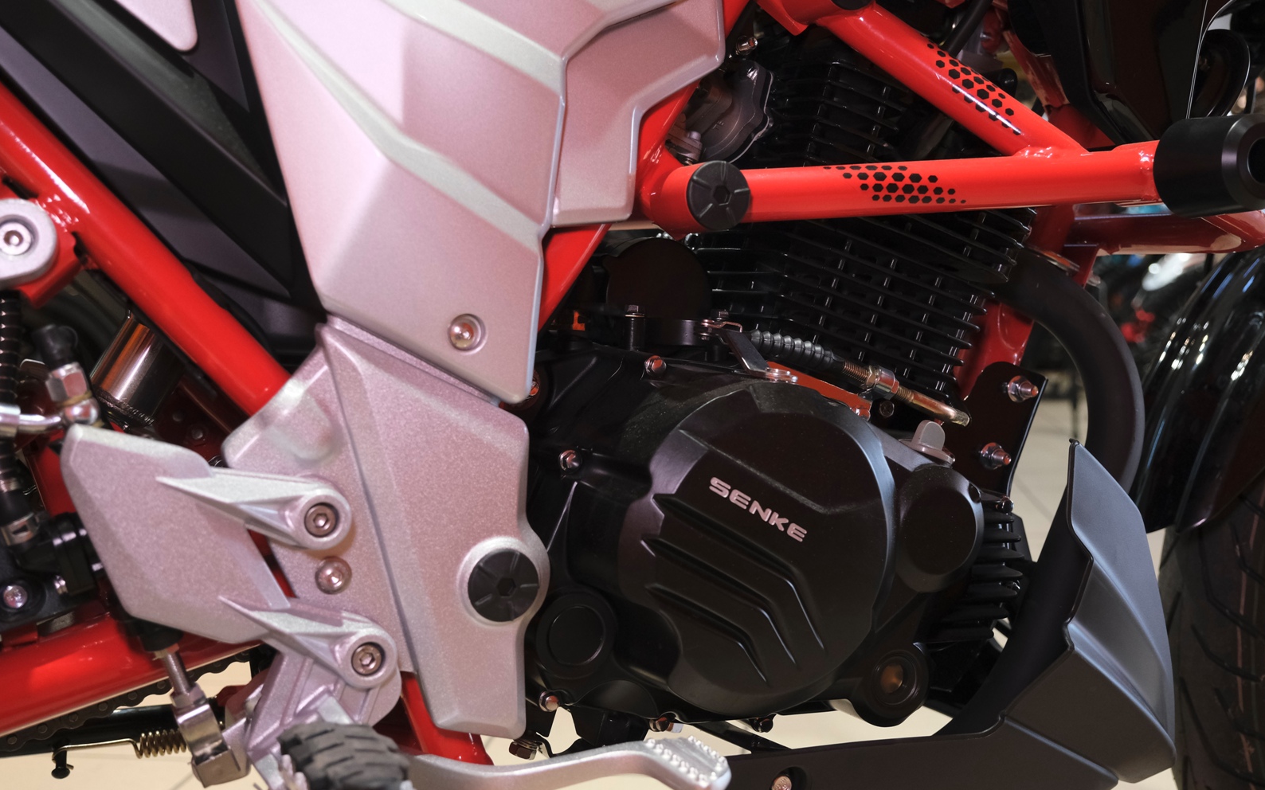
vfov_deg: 33.6
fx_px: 1310
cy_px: 374
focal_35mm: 38
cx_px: 636
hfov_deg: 51.5
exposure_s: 1/100
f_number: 4
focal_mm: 24.7
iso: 1600
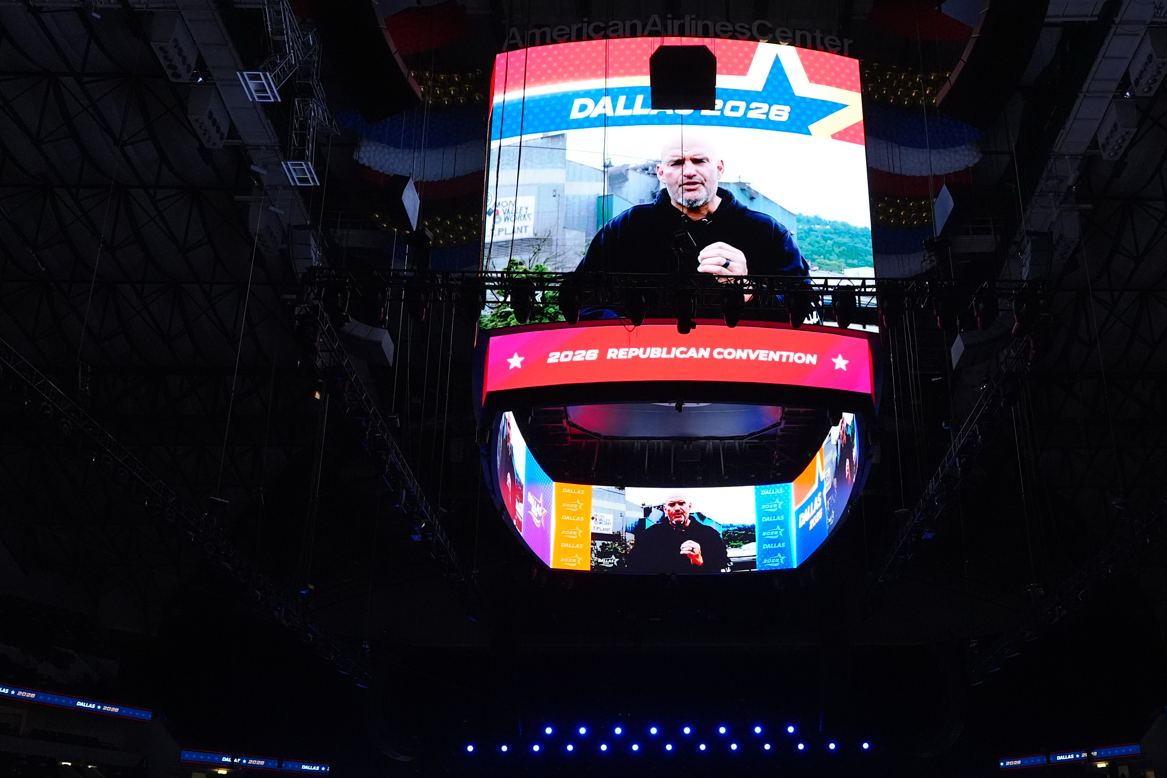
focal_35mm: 35
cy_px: 523
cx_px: 699
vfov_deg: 37.4
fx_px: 1134
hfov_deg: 54.1
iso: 4000
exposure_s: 1/400
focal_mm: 22
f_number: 4
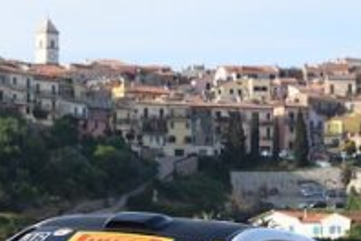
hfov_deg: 7.5
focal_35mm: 274
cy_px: 243
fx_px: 2747
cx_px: 86
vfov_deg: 5.0
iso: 1000
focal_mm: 85
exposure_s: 1/1000
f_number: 8
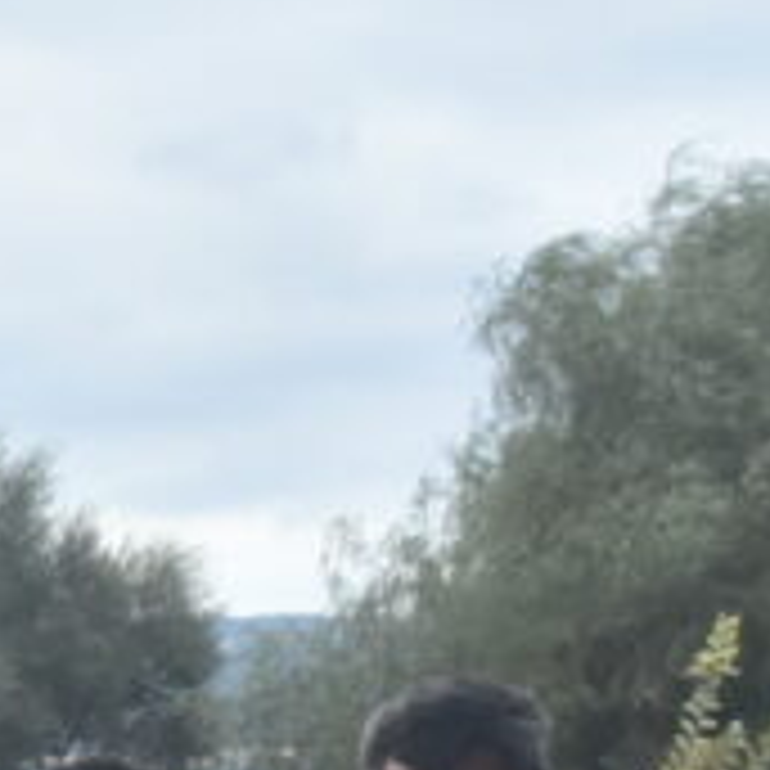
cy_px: 1430
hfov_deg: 8.3
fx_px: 4983
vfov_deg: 8.5
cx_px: -842
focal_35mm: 198
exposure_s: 1/320
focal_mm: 26
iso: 800
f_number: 8
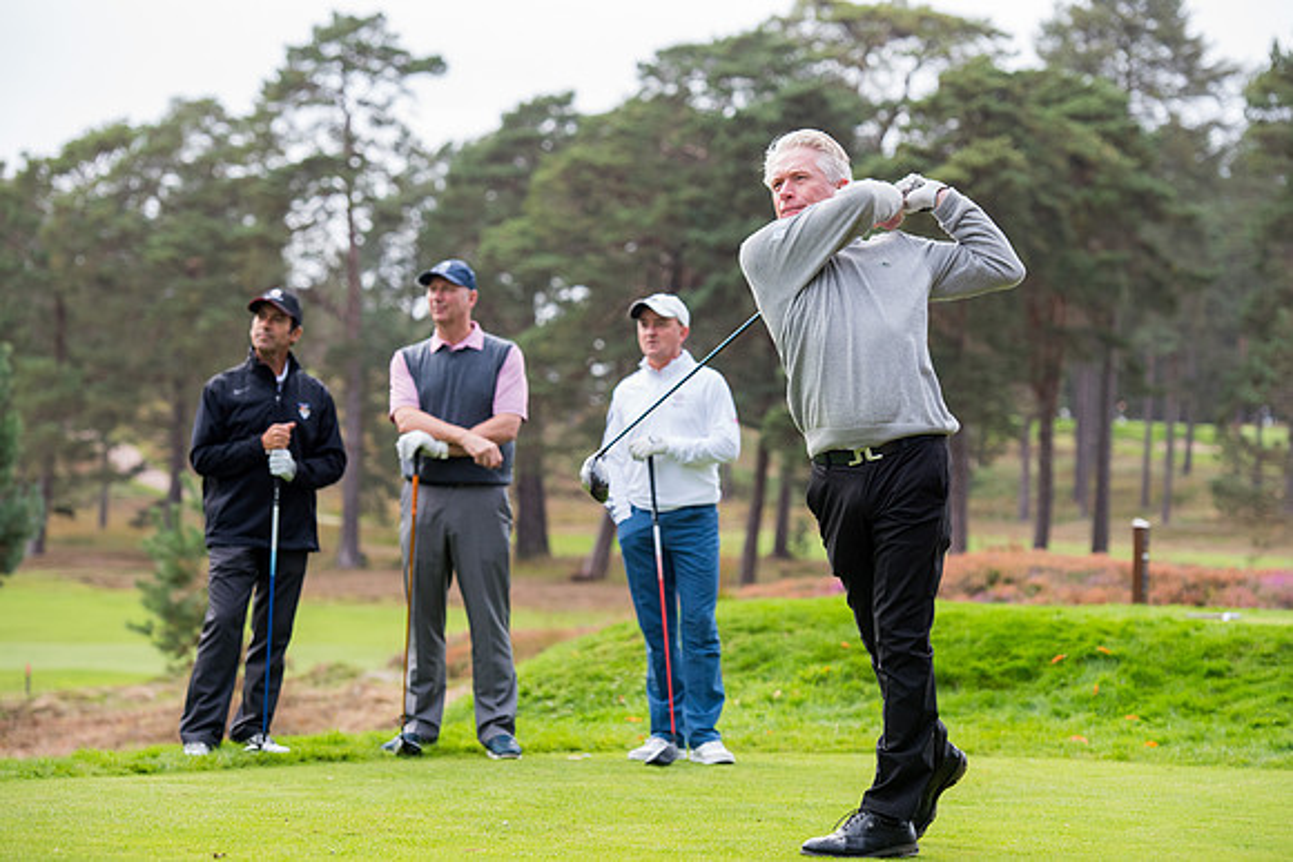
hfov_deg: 18.6
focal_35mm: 110
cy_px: 431
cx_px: 646
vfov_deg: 12.5
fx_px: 3952
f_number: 4
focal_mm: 110
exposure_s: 1/1000
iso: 1000
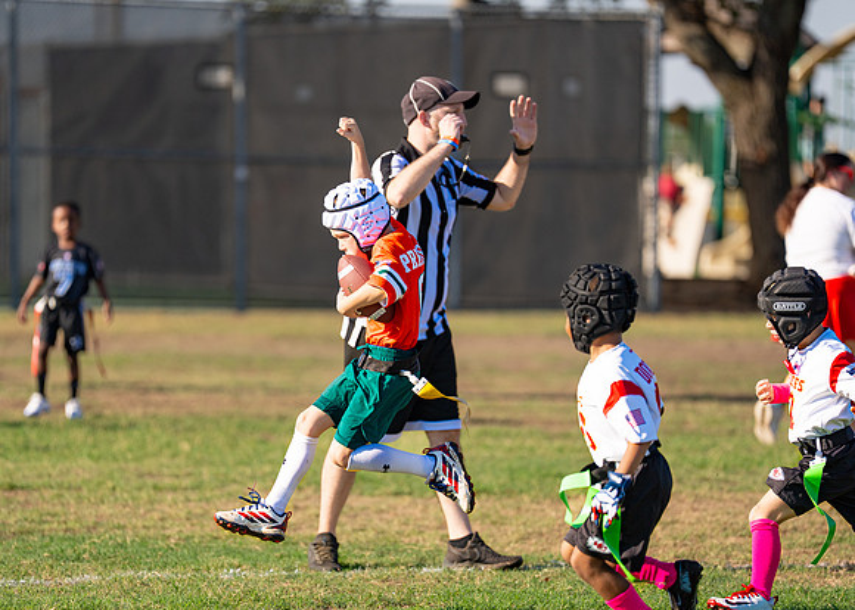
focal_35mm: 254
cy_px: 367
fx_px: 6177
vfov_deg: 5.7
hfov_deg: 7.9
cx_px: 357
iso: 160
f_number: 2.8
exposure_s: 1/4000
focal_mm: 200
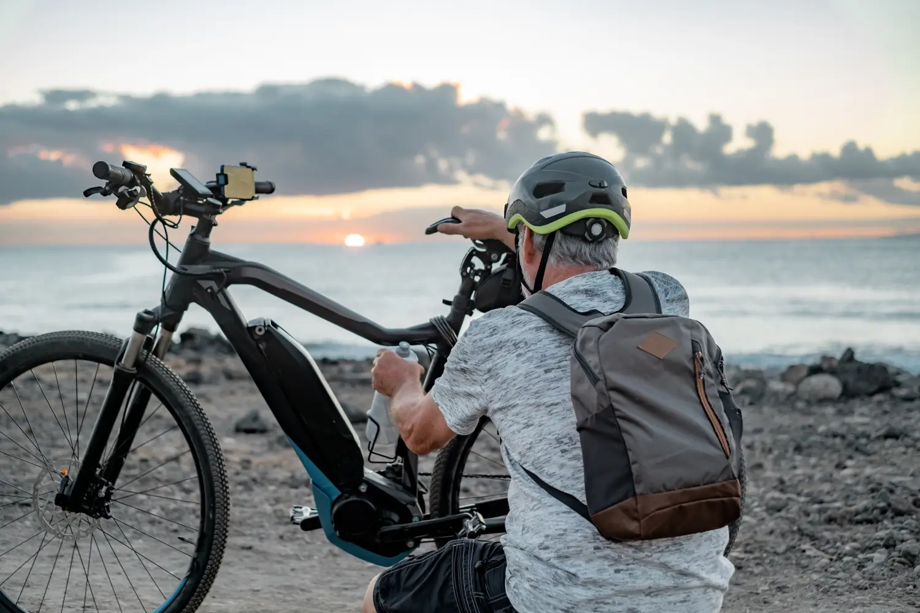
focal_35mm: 53
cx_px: 460
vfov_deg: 25.5
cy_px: 306
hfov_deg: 37.5
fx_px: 1354
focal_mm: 35
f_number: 2.2
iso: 200
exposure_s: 1/250
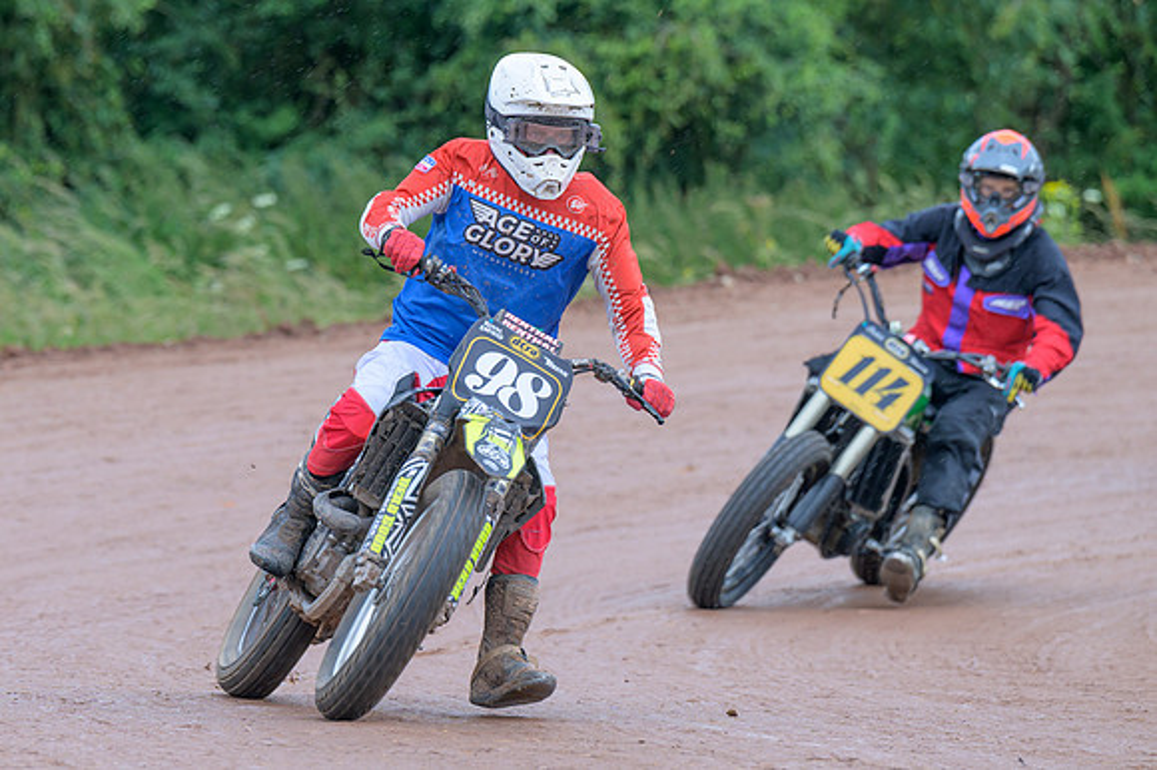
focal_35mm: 355
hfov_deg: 5.8
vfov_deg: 3.9
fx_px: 11402
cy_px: 406
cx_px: 472
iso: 160
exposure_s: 1/400
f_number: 4
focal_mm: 200
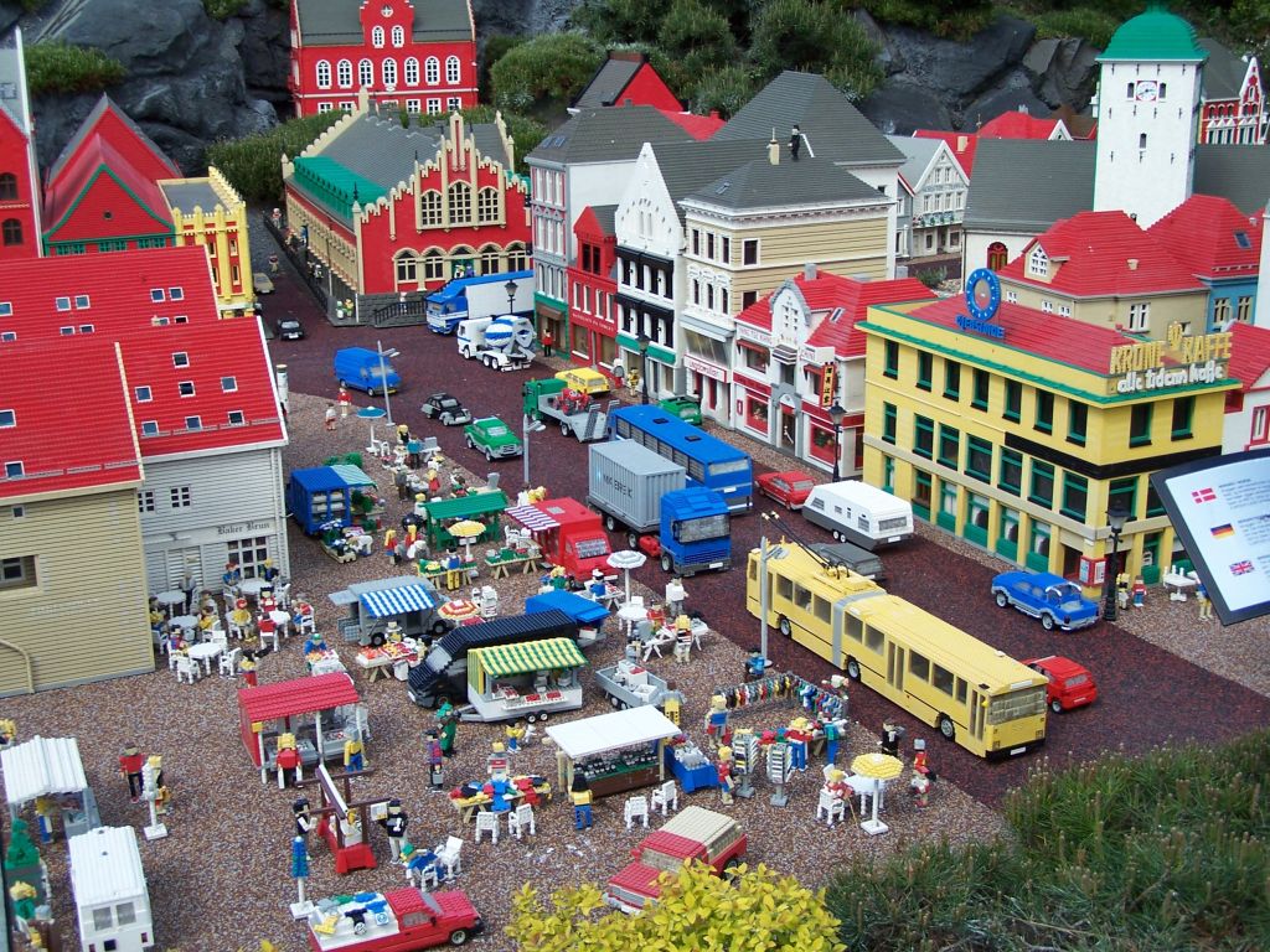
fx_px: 1761
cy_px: 476
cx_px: 635
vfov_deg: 30.3
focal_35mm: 48
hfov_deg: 39.7
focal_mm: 8
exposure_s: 1/500
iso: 80
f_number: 3
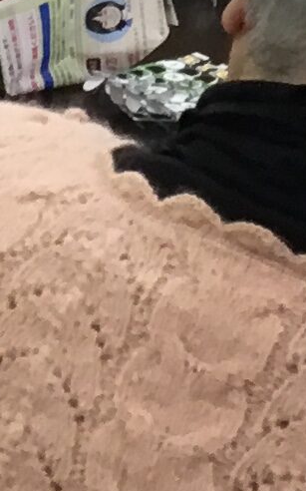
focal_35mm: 218
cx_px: 478
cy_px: -292
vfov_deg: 9.3
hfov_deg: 5.9
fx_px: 2912
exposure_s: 1/30
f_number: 2.4
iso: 80
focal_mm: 3.3
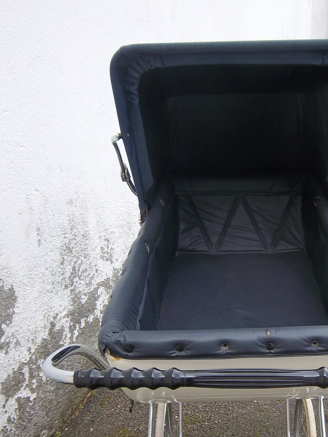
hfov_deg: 31.6
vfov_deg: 41.8
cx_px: 249
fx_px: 568
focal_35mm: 45
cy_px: 274
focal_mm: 5.1
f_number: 3.5
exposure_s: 1/125
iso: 64
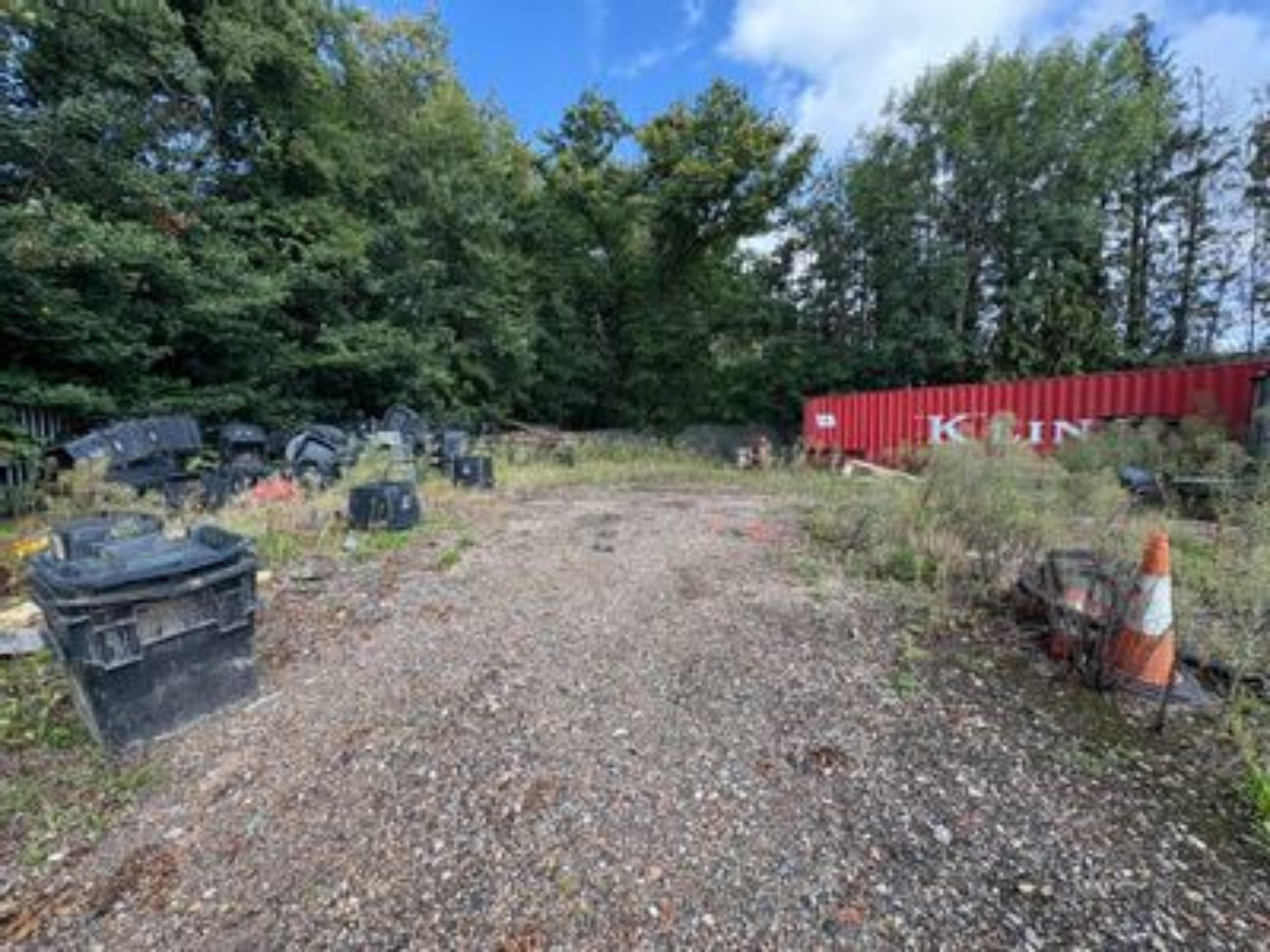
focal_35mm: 14
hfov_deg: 102.1
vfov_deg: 85.7
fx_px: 514
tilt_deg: -4.5
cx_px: 635
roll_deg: +0.7
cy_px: 476
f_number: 2.2
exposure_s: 1/235
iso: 40
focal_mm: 2.22
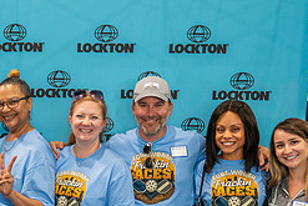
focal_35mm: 74
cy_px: 230
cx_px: 20
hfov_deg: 26.3
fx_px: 633
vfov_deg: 17.8
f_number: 4
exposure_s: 1/160
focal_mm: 31
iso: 2000
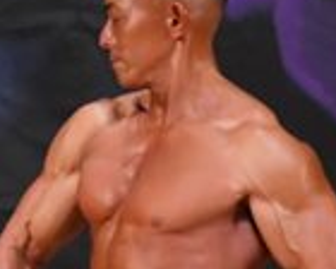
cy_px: 391
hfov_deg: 1.4
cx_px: -532
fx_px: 13972
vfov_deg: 1.1
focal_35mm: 1405
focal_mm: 180
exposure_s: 1/400
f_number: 5.6
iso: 5600
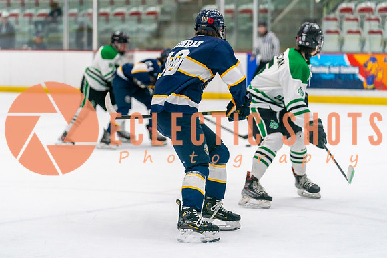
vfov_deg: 10.1
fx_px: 1457
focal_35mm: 136
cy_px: 112
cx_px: 157
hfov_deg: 15.1
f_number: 2.8
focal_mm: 112
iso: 3200
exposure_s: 1/1250
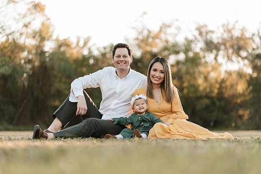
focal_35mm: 85
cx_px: 130
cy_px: 87
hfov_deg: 23.9
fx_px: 616
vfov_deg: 16.1
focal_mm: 85
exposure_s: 1/250
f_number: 1.8
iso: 50
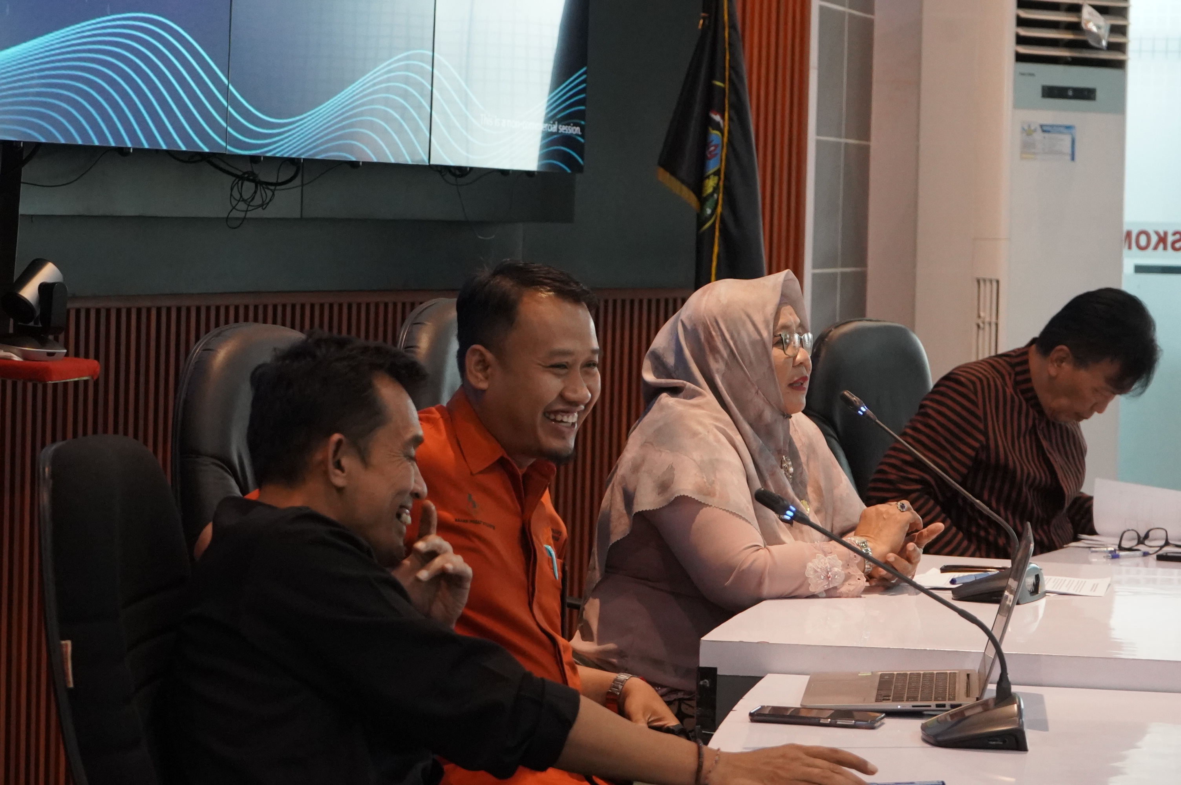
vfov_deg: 13.0
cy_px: 392
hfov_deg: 19.5
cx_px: 590
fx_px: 3441
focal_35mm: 105
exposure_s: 1/125
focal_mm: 70
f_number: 6.3
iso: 8000
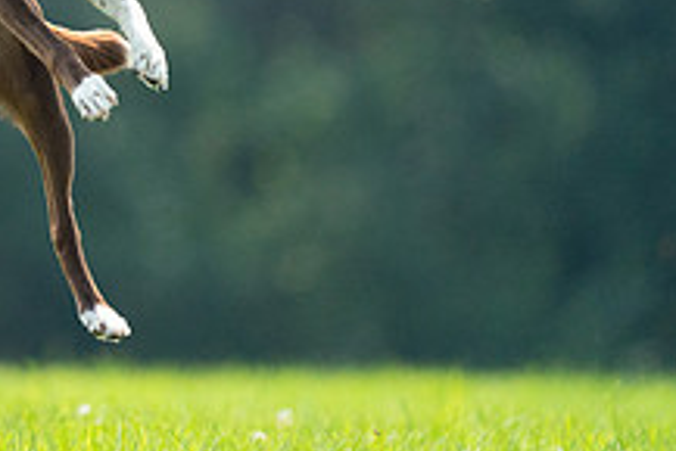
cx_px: -221
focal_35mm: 1447
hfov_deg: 1.4
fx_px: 27189
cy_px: -114
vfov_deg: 1.0
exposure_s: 1/4000
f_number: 6.3
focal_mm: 541
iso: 3200
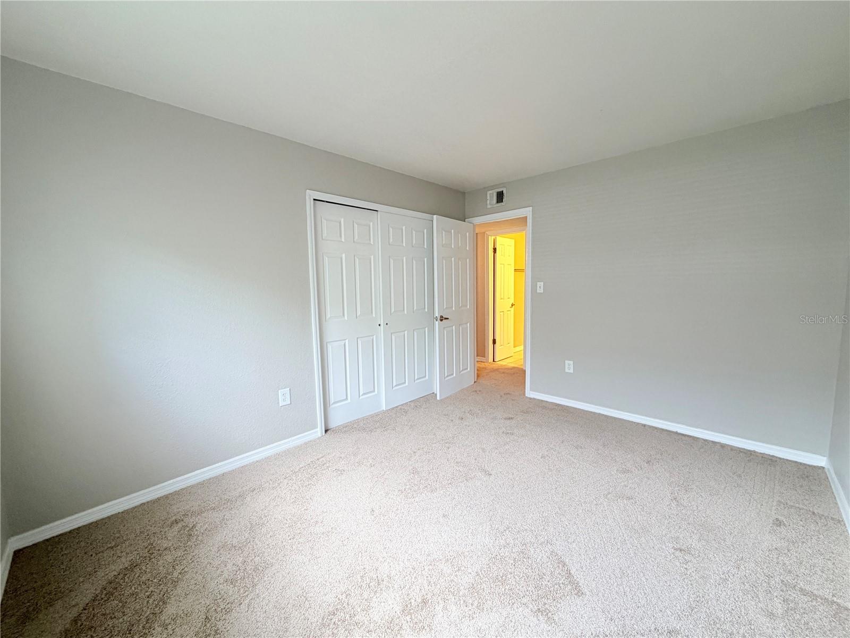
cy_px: 319
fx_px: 344
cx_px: 425
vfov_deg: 85.7
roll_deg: +0.5
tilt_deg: -6.3
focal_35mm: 14
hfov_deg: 102.1
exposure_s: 1/60
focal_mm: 2.22
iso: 250
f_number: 2.2
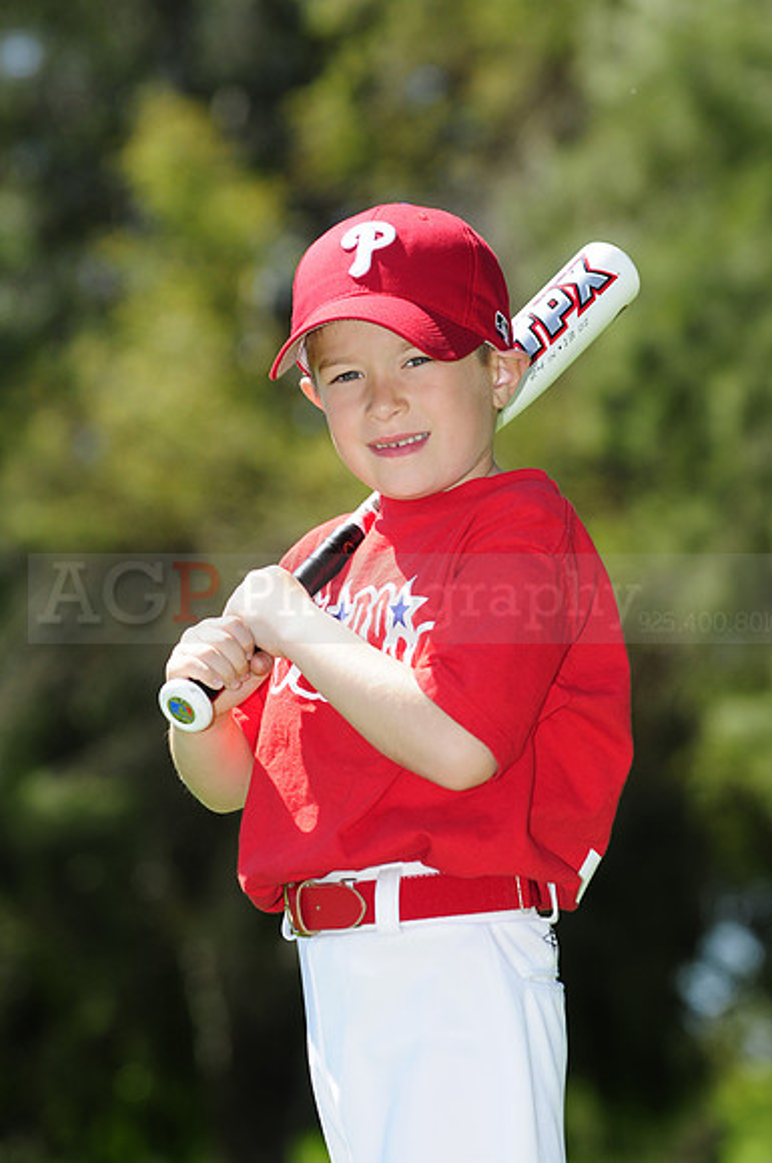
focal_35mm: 180
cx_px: 386
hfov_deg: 7.6
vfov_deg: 11.4
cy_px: 582
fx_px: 5807
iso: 200
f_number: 4.5
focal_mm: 120
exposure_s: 1/1000
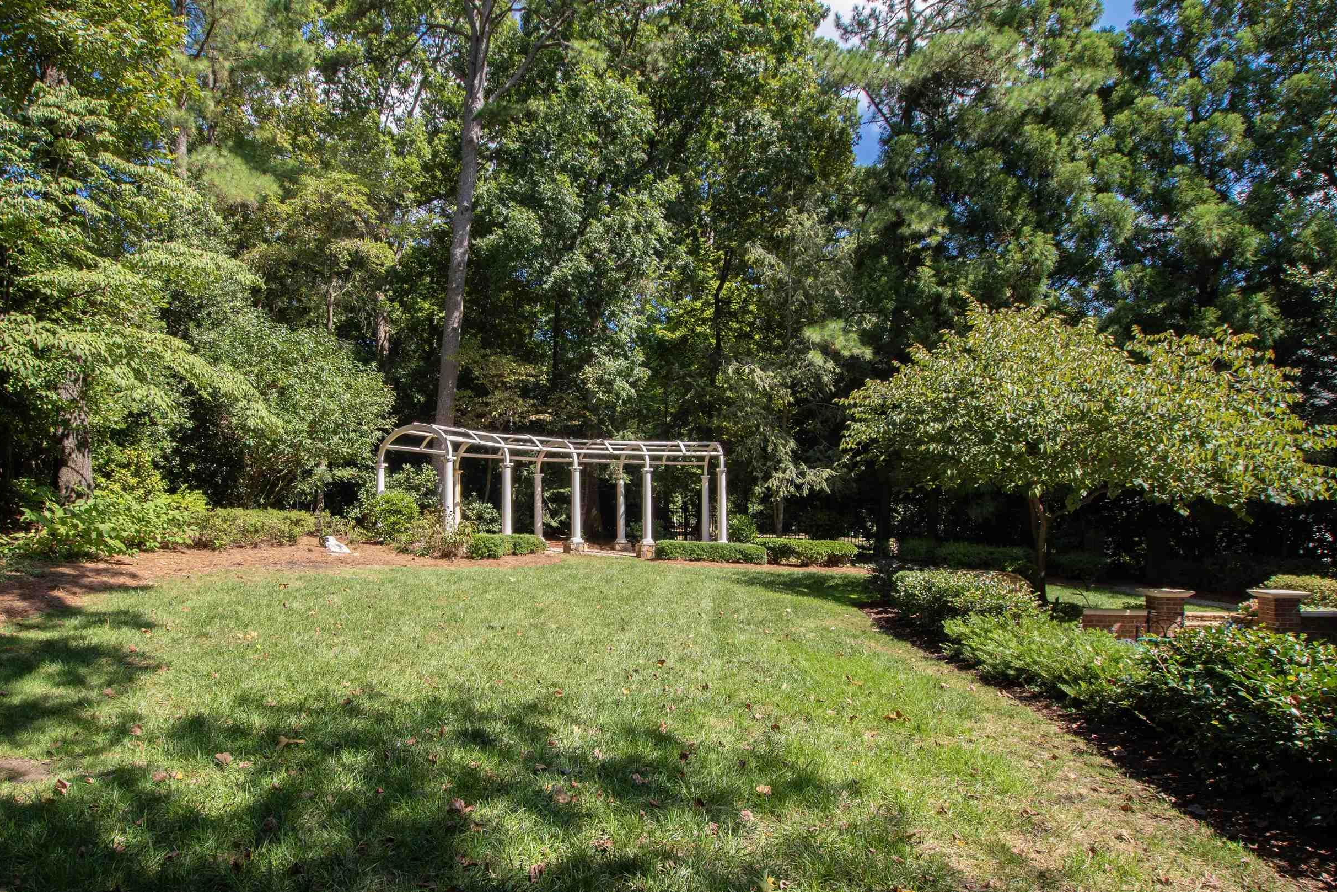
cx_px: 570
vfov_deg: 64.2
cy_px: 512
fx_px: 706
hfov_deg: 86.3
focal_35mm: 19
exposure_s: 1/60
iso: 100
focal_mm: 10
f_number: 8
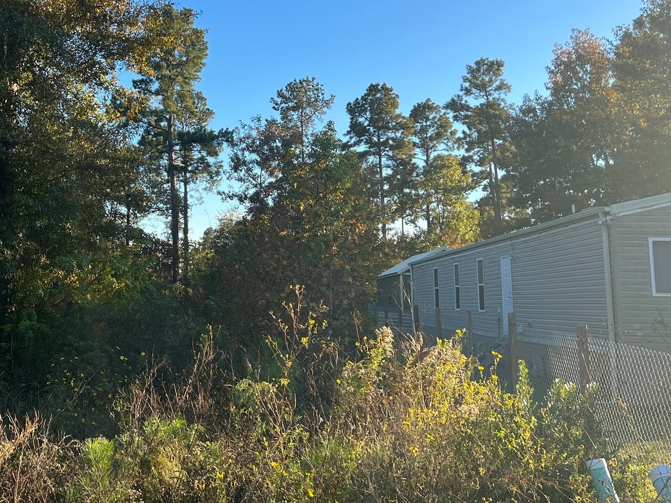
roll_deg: -1.4
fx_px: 872
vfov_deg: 31.9
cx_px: 153
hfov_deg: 40.6
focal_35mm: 45
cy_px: 160
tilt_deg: +8.3
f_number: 1.5
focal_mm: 5.7
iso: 50
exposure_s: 1/1224
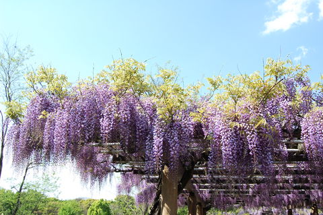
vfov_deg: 38.3
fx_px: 309
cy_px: 108
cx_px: 162
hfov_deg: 55.2
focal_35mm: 34
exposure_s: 1/250
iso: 200
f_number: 8
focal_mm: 23
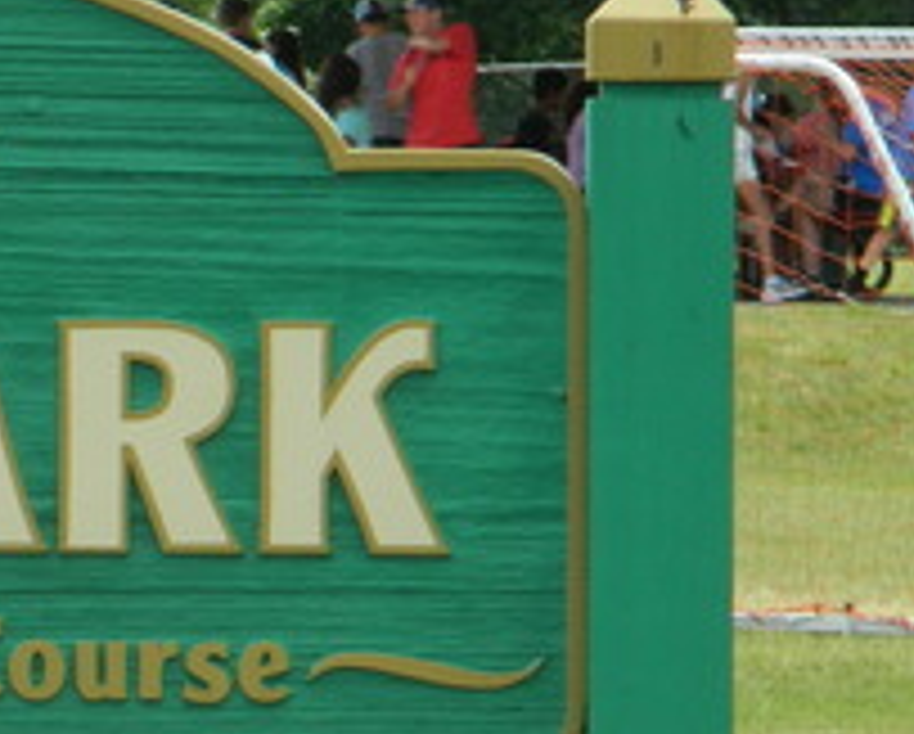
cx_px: -378
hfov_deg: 2.8
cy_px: 630
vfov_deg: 2.3
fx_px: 18394
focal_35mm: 679
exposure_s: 1/320
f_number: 5.4
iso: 80
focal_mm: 39.7
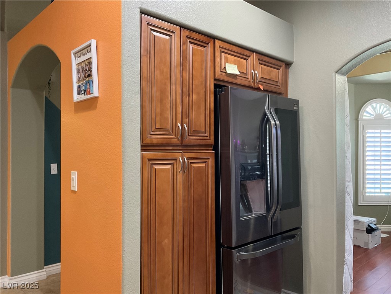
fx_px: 328
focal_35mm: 29
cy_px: 147
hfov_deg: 61.7
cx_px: 196
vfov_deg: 48.2
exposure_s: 1/60
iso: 250
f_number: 1.8
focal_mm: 3
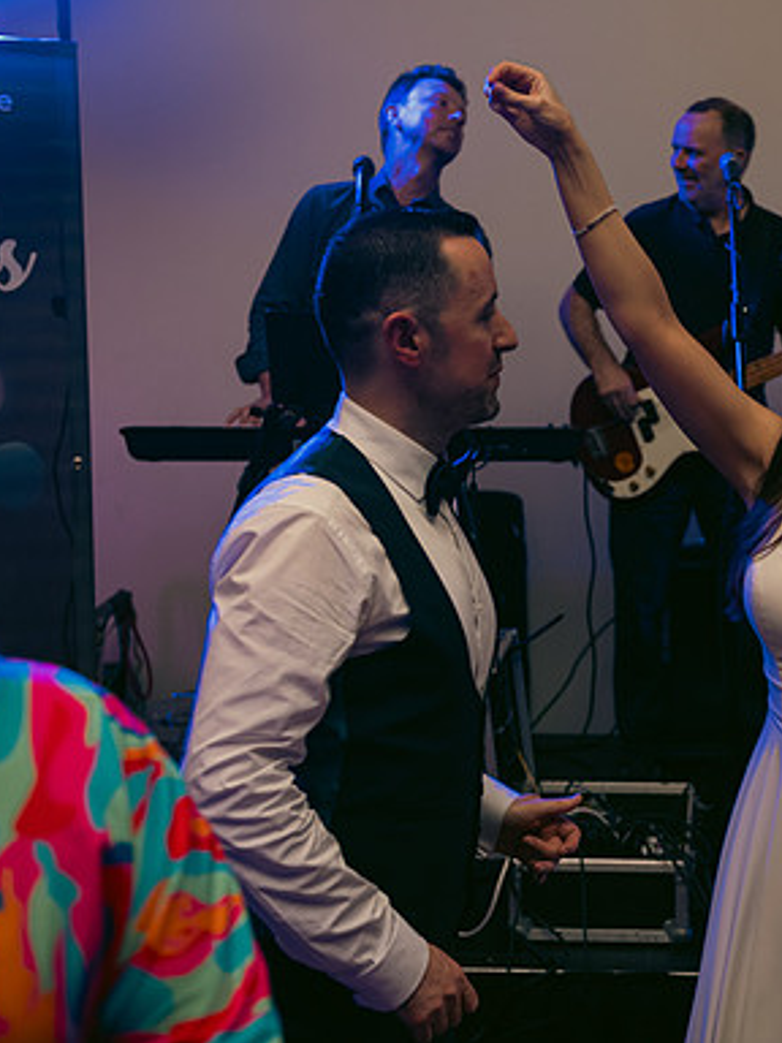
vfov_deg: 31.7
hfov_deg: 23.5
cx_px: 684
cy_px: 520
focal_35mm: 61
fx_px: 1837
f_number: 3.5
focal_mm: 42
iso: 800
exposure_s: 1/160
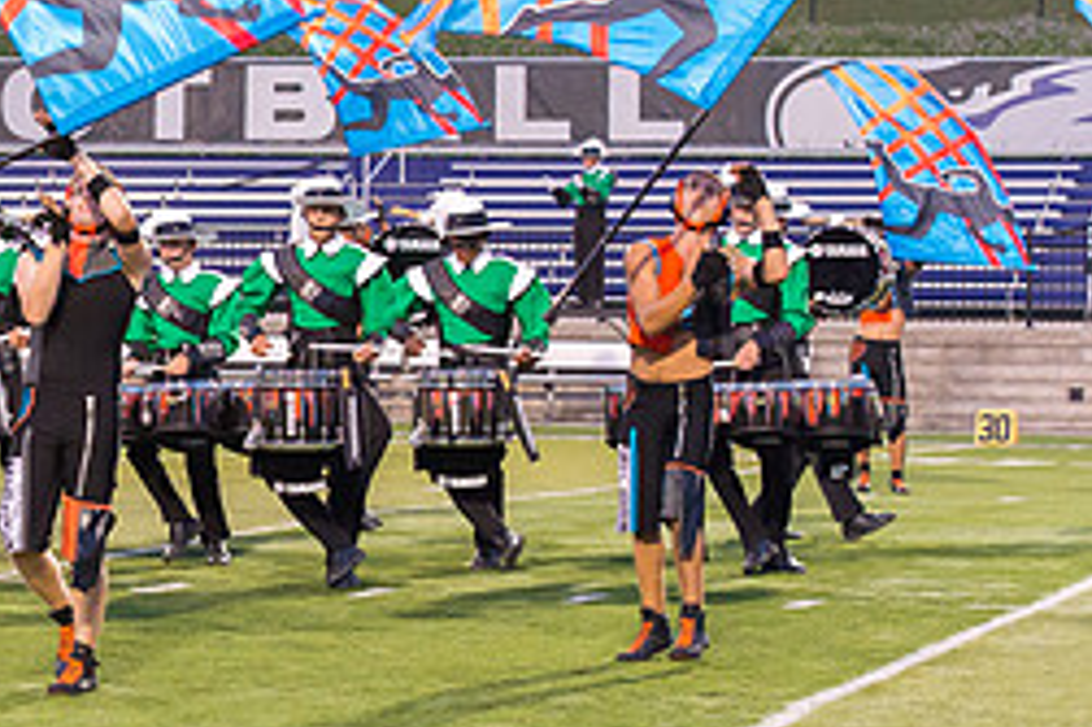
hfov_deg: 10.4
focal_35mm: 194
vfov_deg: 7.1
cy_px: 361
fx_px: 5881
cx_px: -205
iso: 5000
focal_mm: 78
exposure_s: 1/640
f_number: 5
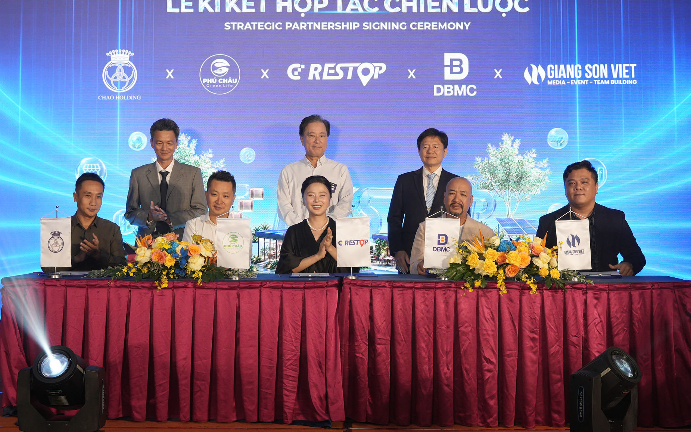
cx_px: 339
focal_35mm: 53
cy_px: 197
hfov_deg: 38.2
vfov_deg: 24.4
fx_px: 998
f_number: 5.6
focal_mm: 31.7
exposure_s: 1/160
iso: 1000
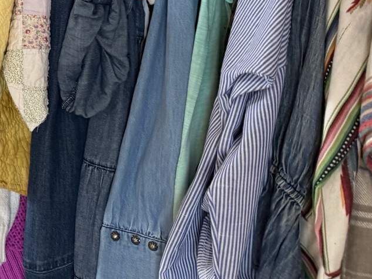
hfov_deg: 22.2
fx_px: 817
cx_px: -147
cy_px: -99
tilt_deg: -0.9
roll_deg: +1.4
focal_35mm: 76
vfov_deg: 17.9
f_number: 1.78
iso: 320
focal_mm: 6.76
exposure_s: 1/60
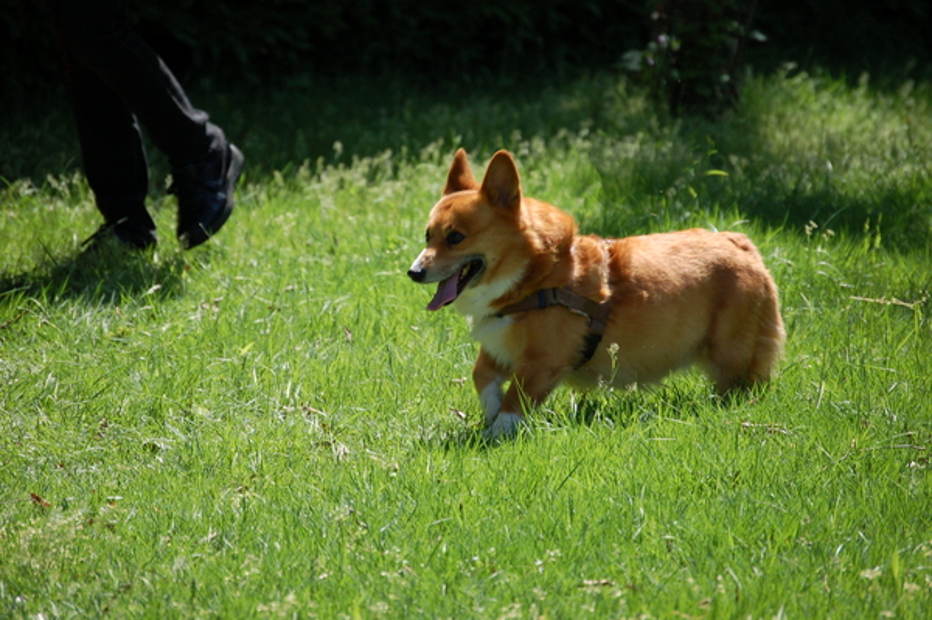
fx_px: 7760
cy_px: 310
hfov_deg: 6.9
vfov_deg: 4.6
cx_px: 466
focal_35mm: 300
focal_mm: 200
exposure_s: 1/800
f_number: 5.6
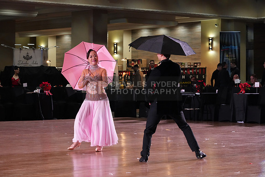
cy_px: 88
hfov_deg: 19.5
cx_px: 132
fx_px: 773
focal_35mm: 105
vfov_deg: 13.0
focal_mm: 105
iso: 5000
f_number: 5.6
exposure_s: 1/320
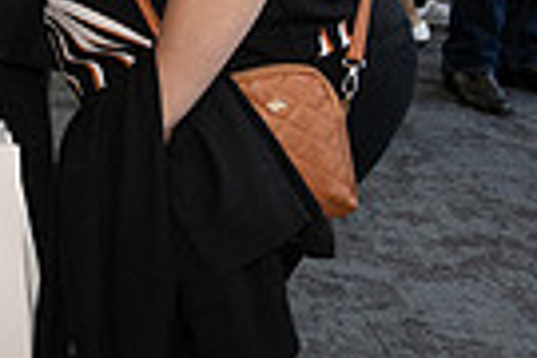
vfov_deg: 13.0
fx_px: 1536
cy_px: -54
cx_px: -529
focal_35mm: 103
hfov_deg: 15.8
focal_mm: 24
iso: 800
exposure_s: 1/200
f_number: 5.6
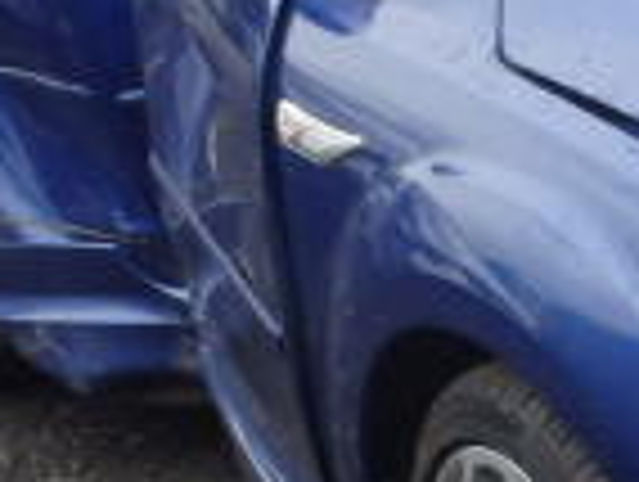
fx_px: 2330
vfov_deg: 11.8
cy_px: 279
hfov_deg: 14.3
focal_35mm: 126
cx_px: 1044
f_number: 3.9
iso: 125
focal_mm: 5
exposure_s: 1/200
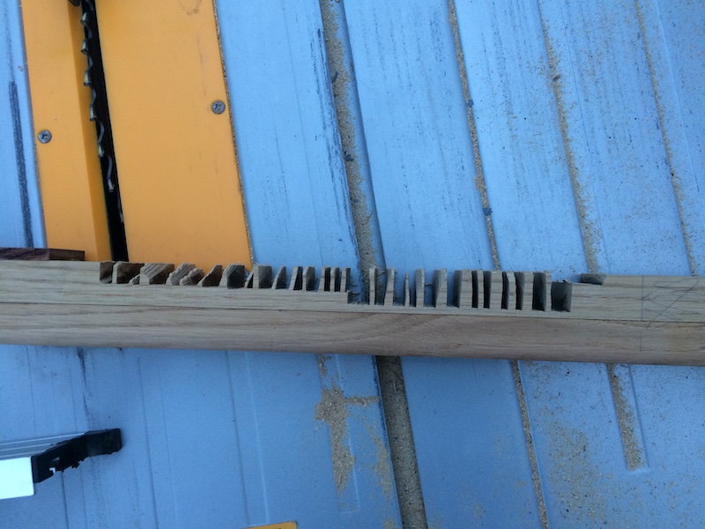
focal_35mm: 29
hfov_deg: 61.7
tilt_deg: -85.7
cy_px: 264
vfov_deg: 48.2
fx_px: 591
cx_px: 352
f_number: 2.2
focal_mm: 4.15
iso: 125
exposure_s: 1/33
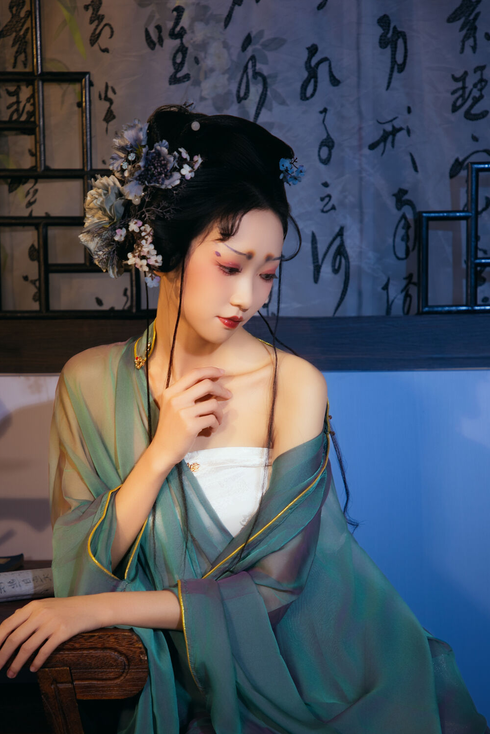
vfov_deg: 24.4
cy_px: 417
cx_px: 204
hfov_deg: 16.5
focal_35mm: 83
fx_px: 1694
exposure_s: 1/125
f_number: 4
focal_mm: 70
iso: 400
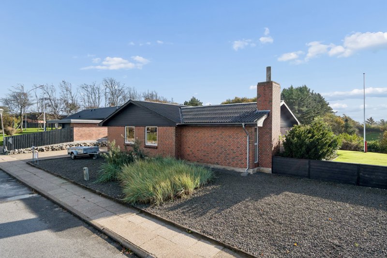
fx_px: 226
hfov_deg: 81.2
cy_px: 129
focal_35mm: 21
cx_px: 194
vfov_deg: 59.5
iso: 1000
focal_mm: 21
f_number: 6.3
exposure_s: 1/3200
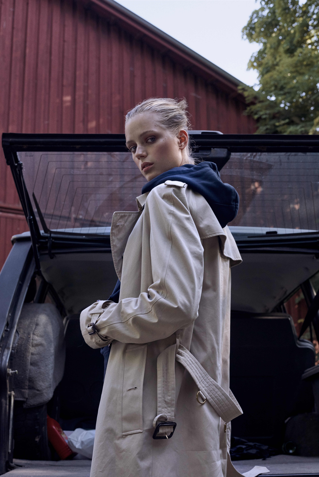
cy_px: 238
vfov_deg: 39.6
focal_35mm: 50
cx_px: 160
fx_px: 664
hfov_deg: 27.0
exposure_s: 1/400
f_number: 7.1
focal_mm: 50
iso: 800
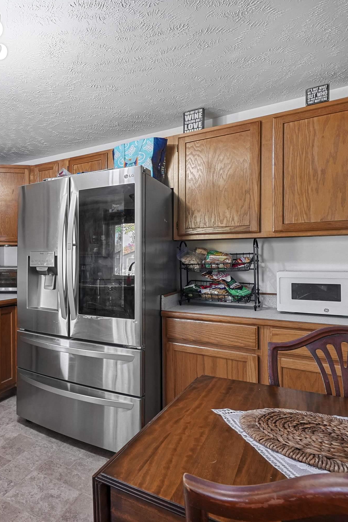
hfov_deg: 46.4
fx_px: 334
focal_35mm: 23
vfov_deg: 76.1
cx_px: 2
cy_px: 261
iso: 2000
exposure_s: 1/3
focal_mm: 15
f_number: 10
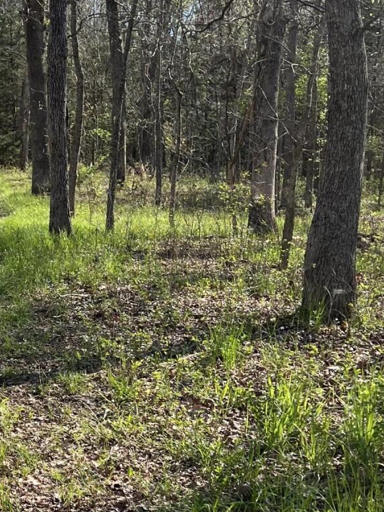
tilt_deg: -7.6
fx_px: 991
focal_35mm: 67
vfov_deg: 28.8
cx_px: -18
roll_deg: +1.2
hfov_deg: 21.0
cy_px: 345
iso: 50
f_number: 1.5
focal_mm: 5.7
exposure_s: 1/1058
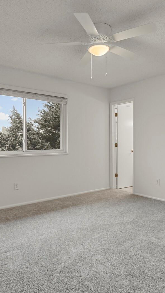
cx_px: 72
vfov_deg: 69.9
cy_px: 146
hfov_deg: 42.8
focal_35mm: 27
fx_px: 210
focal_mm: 17
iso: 5000
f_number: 8
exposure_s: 1/20
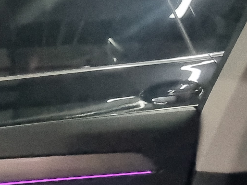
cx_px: 6
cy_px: 169
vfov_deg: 27.0
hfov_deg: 33.9
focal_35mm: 52
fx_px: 371
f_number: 2.2
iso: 2500
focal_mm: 2.2
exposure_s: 1/20
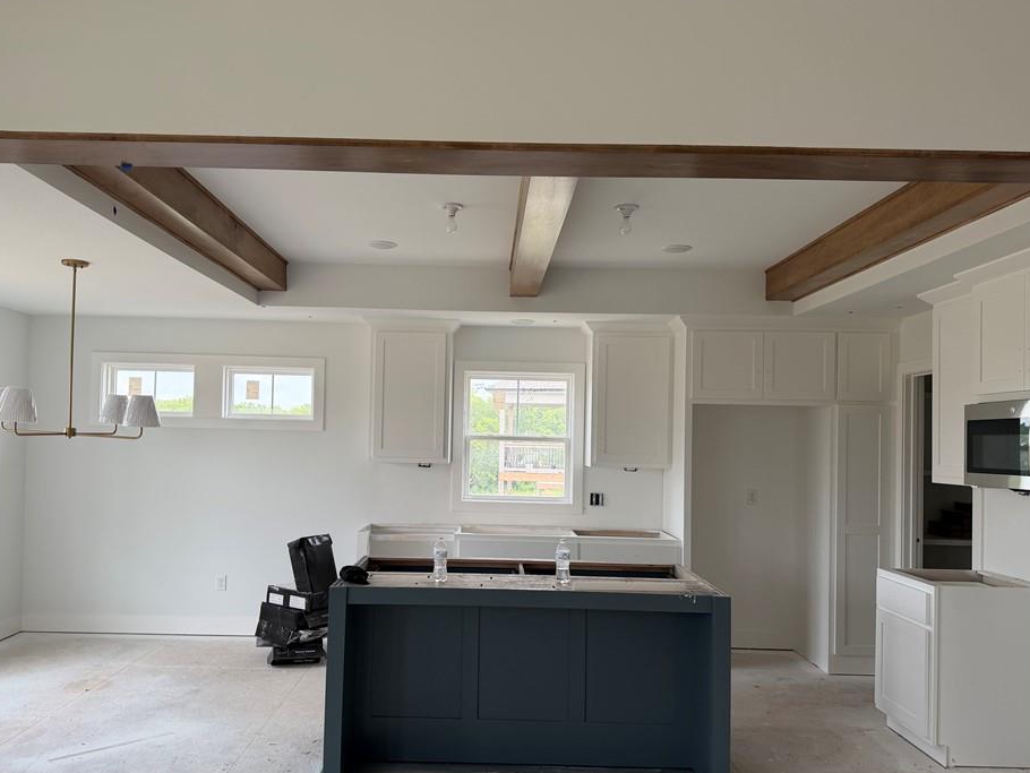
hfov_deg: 65.2
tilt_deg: +0.7
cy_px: 419
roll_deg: -1.9
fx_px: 804
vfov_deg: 51.3
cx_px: 481
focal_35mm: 27
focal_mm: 6.76
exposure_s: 1/336
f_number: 1.78
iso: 100
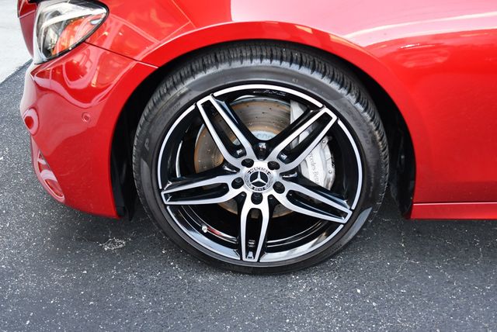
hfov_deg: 53.1
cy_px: 166
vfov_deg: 36.9
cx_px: 248
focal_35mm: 36
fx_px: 497
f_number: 3.5
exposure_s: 1/250
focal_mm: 18
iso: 560
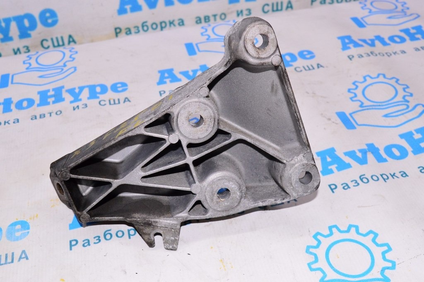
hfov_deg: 43.6
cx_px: 212
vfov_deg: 29.8
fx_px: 530
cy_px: 141
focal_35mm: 45
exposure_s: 1/200
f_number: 8
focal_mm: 30
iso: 1600
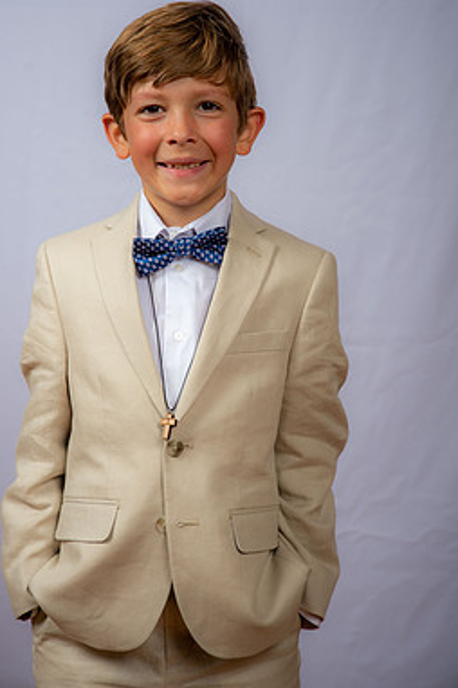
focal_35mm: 92
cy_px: 315
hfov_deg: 14.8
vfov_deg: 22.2
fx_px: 1759
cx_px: 205
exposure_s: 1/160
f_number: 6.3
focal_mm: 78
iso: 250
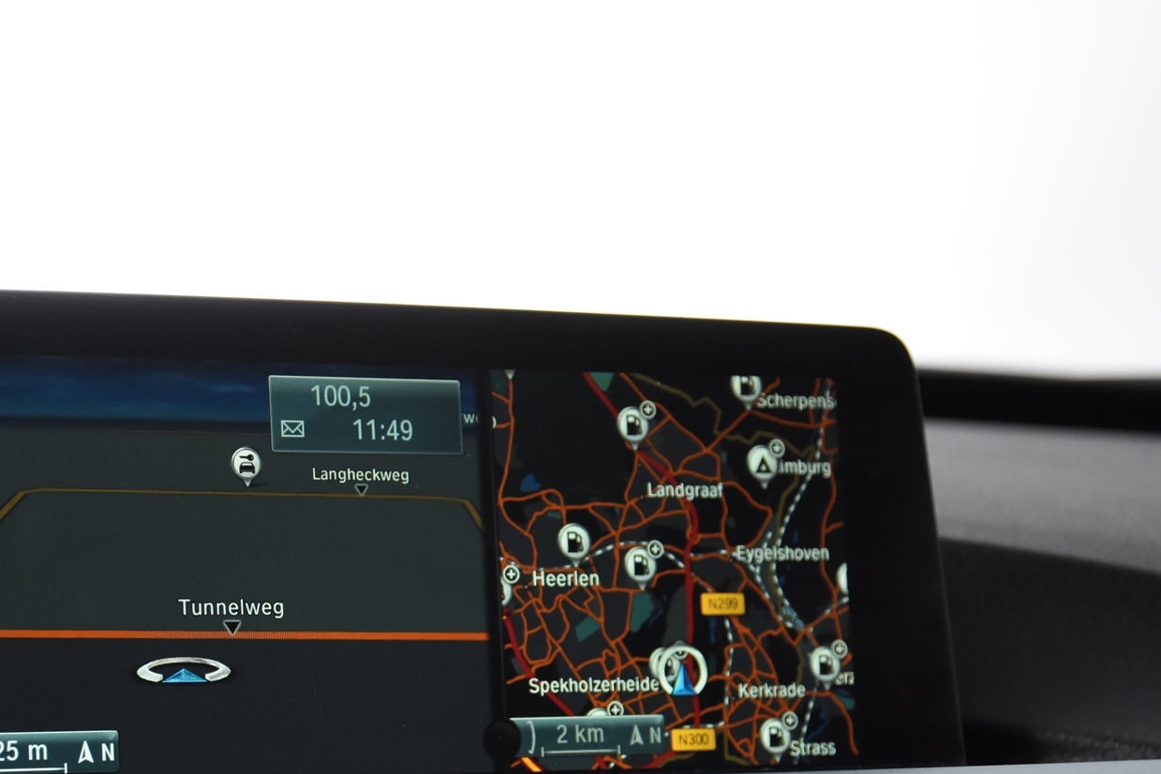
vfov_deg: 14.6
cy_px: 584
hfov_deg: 21.8
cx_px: 377
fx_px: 2999
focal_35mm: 93
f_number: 4.5
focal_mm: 40
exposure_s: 1/80
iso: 1600
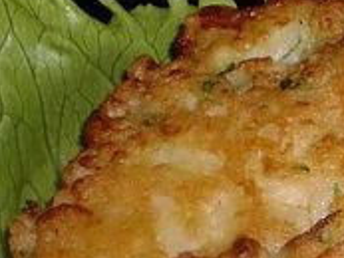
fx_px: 1611
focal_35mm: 162
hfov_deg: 11.3
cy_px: 347
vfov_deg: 9.0
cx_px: 618
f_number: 5.6
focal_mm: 6.3
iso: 64
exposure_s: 1/60
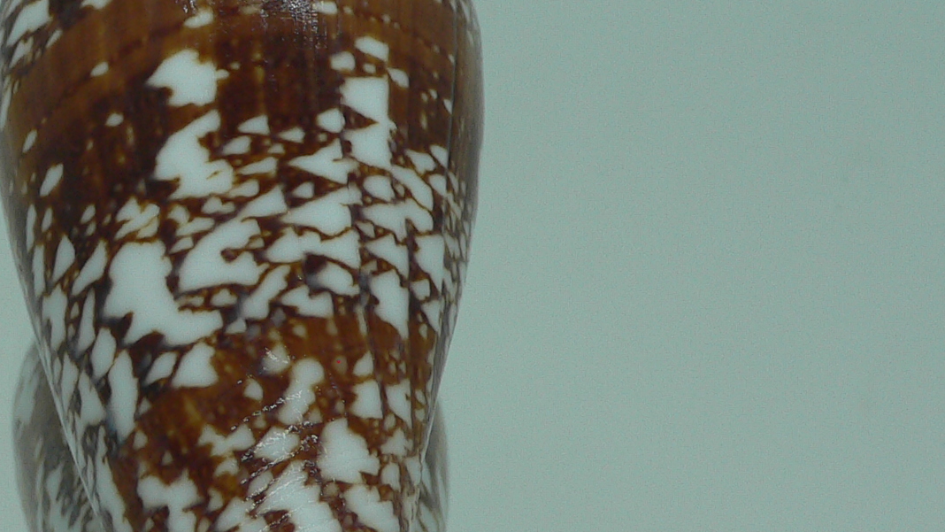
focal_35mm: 72
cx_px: 239
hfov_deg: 28.9
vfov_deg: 16.8
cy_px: 230
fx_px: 1804
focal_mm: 4.6
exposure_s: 1/60
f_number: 2.8
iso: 80
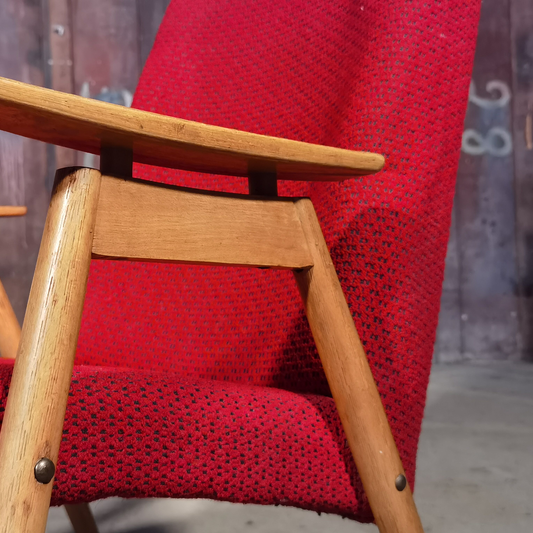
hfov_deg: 33.2
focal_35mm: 51
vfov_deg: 33.4
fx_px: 888
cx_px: 190
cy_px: 268
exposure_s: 1/33.3
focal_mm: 6.71
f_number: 1.9
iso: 500
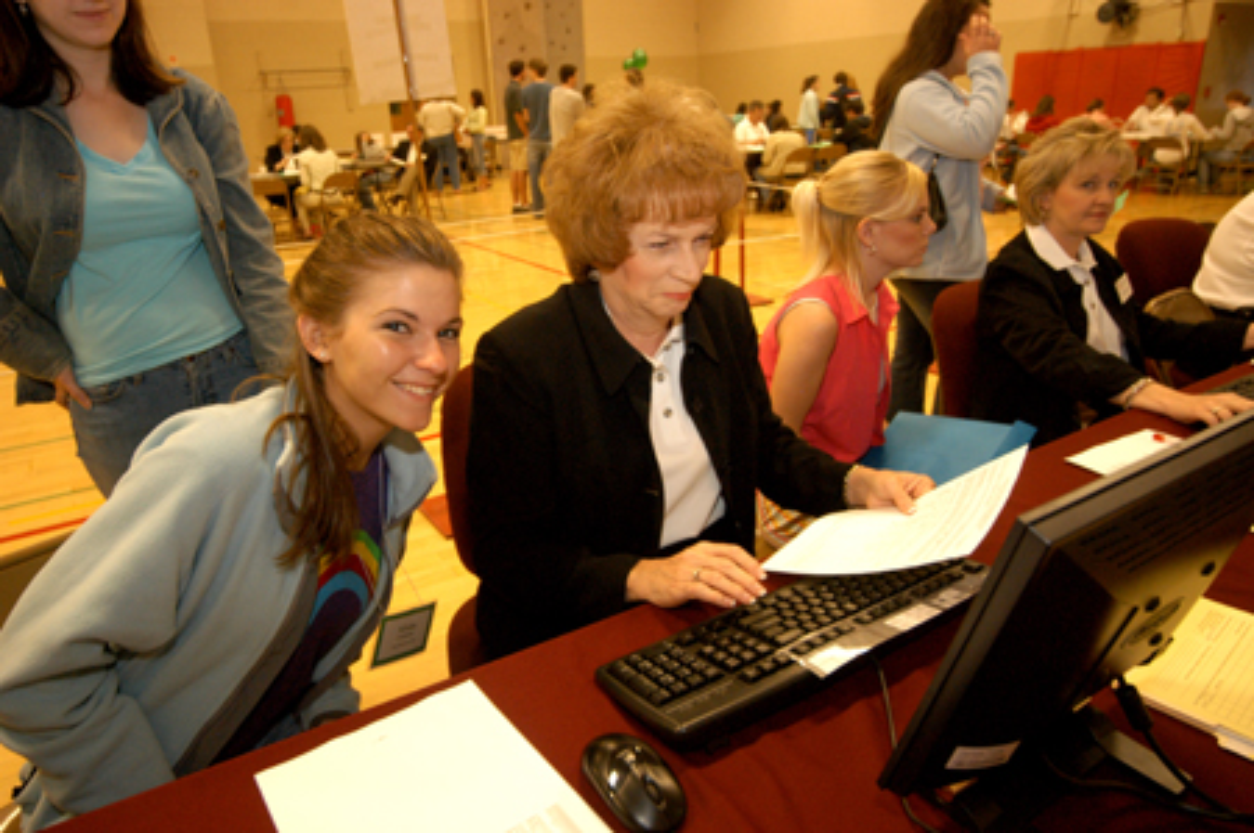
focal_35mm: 22
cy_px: 416
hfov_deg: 77.4
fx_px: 783
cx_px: 627
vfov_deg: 56.0
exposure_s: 1/60
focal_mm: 15
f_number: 4
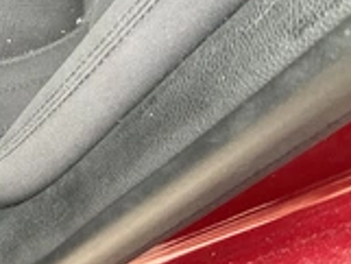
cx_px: -31
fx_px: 731
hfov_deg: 25.2
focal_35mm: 72
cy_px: 33
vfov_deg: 20.1
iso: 64
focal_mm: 3
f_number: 1.8
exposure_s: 1/87
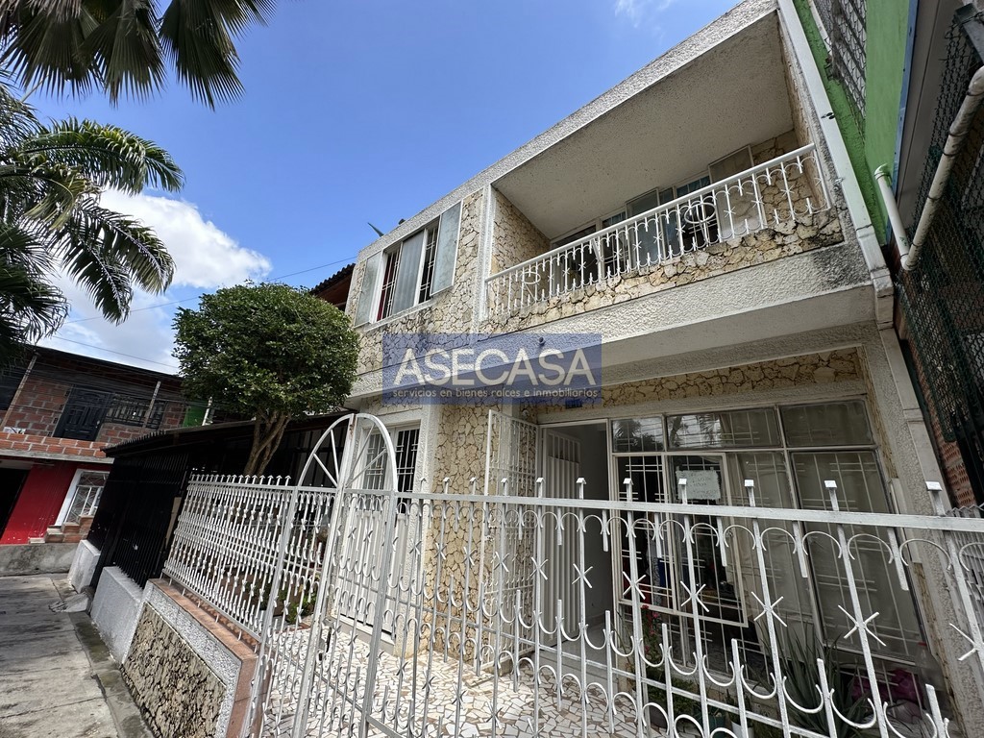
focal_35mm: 14
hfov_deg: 102.1
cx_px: 492
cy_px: 369
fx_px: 398
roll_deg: -3.9
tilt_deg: +20.3
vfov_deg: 85.7
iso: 40
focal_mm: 2.22
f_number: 2.2
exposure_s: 1/903
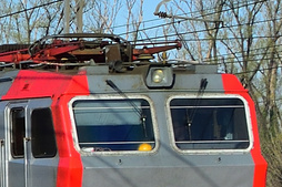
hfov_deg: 6.1
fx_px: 2574
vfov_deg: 4.2
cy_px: 150
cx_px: -349
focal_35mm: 329
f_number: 7.1
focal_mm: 29
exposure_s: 1/800
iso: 200
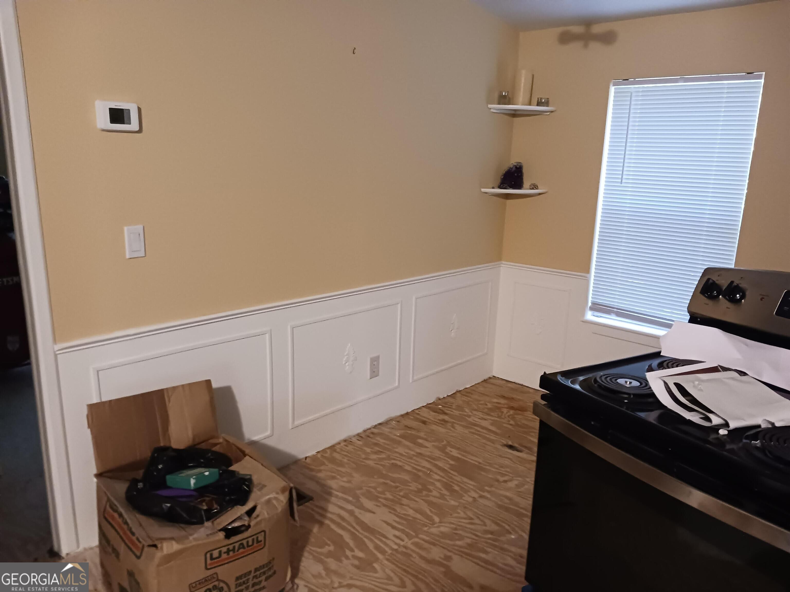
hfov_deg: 65.3
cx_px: 395
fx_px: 616
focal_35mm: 27
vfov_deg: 51.4
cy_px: 296
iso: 800
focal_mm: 4
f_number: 1.8
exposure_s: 1/15
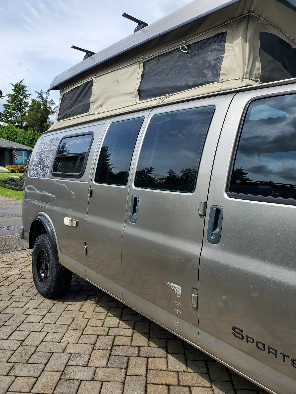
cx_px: 148
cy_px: 197
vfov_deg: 67.3
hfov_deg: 53.1
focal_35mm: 26
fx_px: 296
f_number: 2.4
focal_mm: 4.3
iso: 50
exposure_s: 1/1614
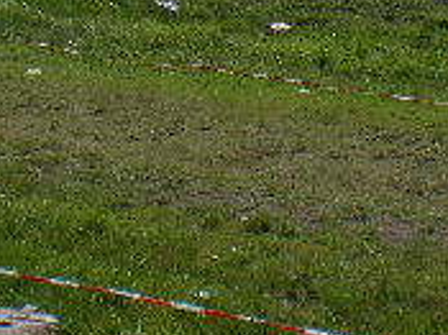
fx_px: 1798
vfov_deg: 10.3
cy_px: -164
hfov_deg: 14.2
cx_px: 228
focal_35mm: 139
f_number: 4.6
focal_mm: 6.3
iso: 64
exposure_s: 1/400
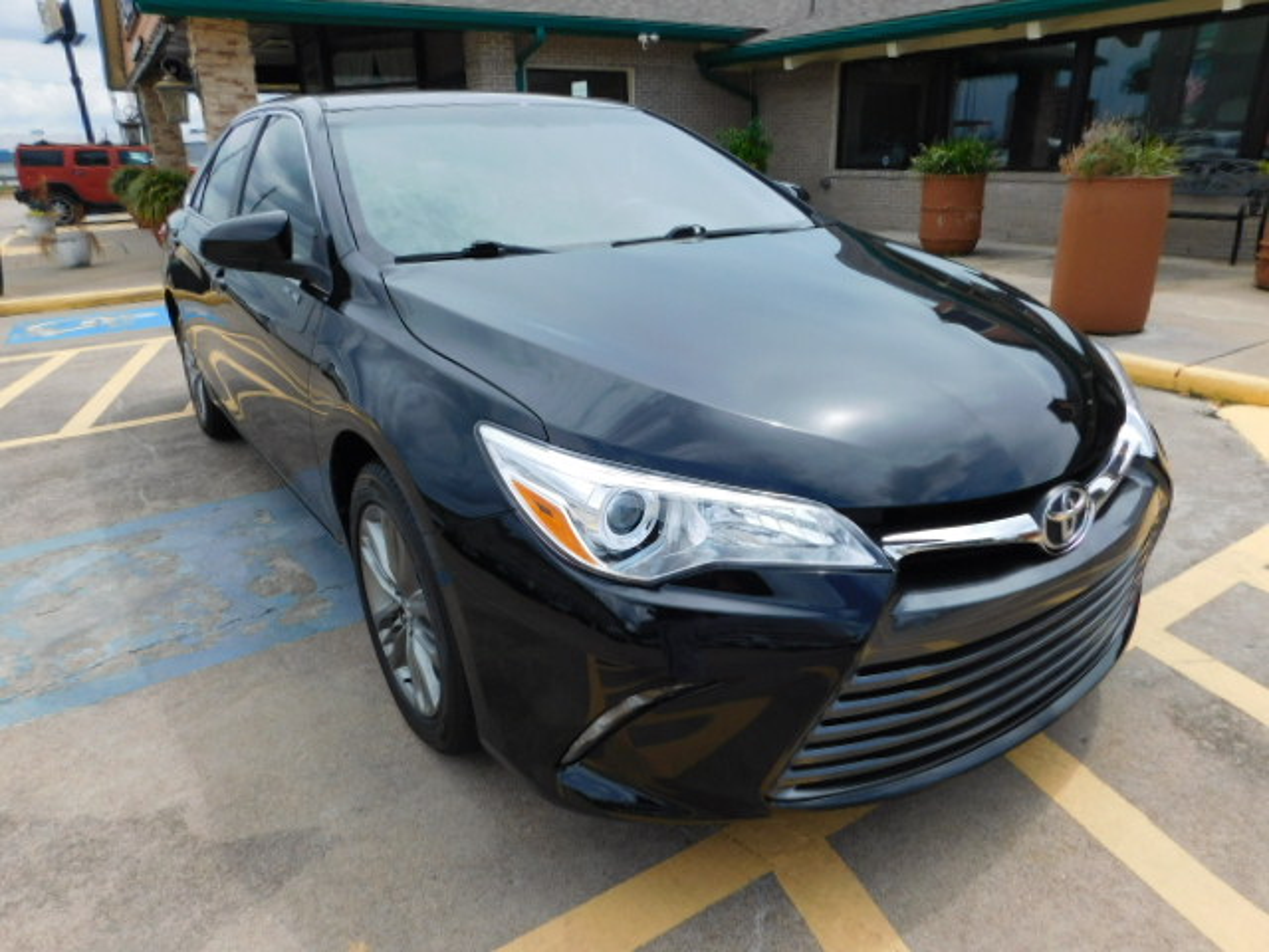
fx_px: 843
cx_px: 634
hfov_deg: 73.9
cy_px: 476
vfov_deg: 58.9
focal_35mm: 23
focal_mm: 4
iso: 125
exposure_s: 1/1500
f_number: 3
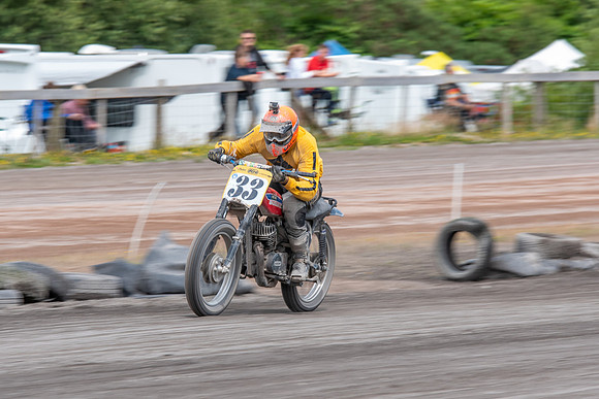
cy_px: 214
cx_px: 290
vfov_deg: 3.8
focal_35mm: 361
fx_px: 6001
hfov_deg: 5.7
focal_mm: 200
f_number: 8
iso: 200
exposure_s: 1/200
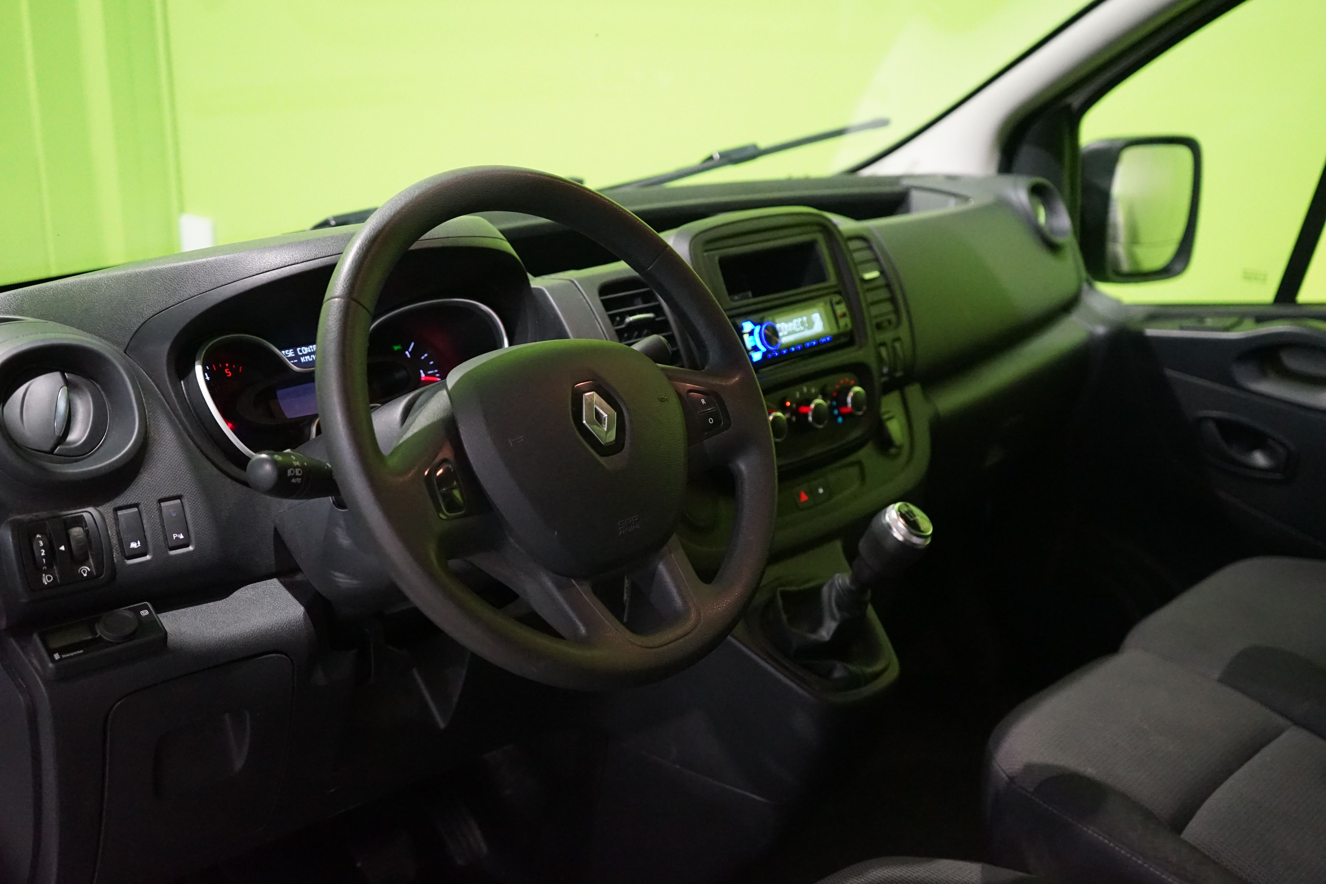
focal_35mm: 36
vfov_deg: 36.9
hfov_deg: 53.1
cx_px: 663
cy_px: 442
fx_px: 1326
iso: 6400
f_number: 4
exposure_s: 1/125
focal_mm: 36
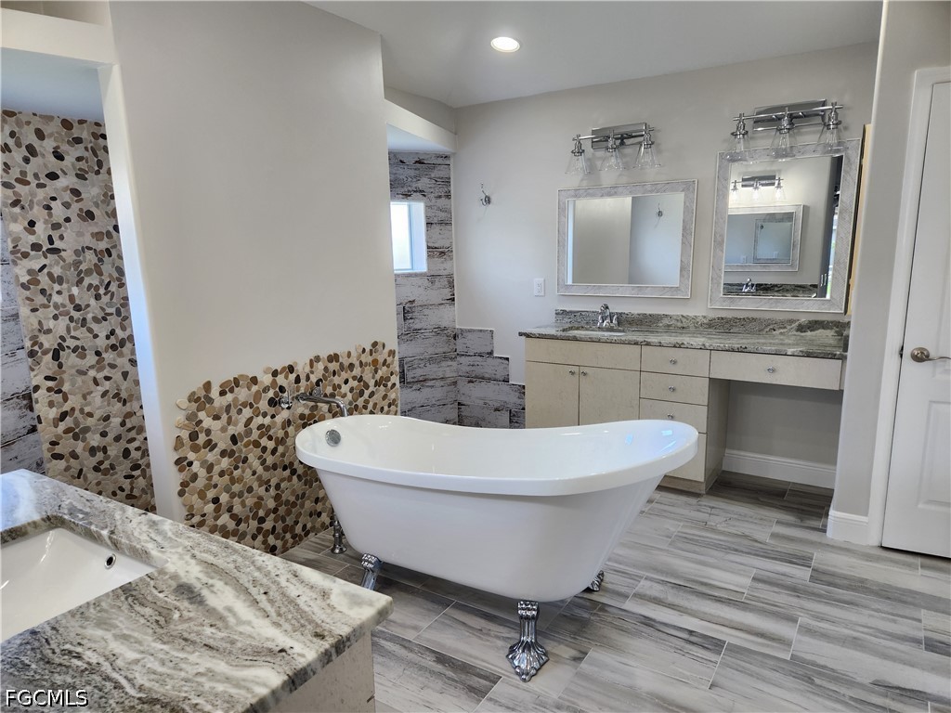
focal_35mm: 23
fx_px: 632
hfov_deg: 73.9
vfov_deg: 58.9
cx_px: 476
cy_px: 356
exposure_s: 1/120
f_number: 1.8
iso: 125
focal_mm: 5.4
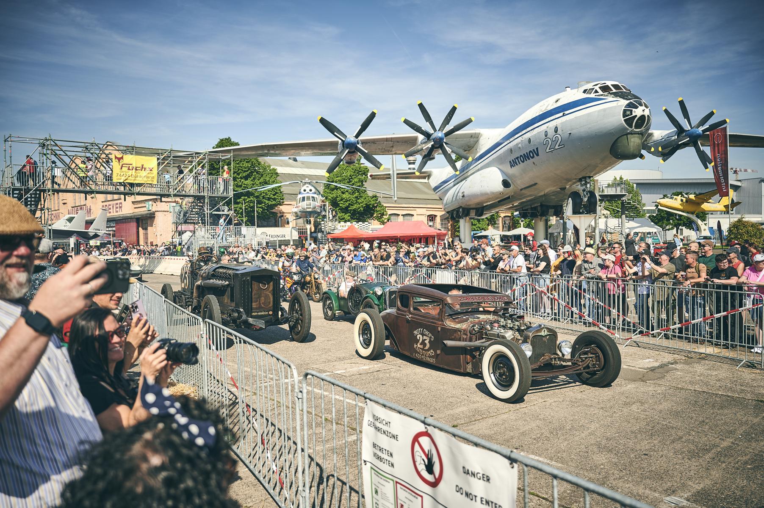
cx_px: 382
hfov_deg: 63.7
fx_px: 615
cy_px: 254
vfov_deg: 44.9
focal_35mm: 29
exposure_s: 1/2000
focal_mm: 29
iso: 100
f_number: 2.8
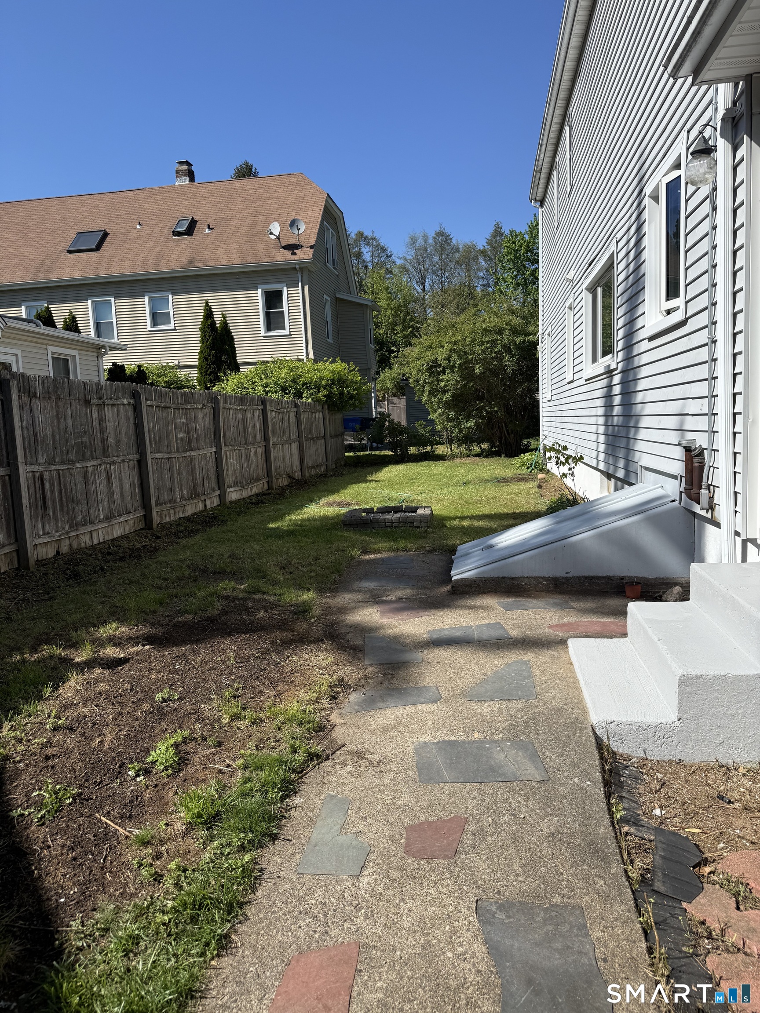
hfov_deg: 56.8
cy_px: 506
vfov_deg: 71.6
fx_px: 703
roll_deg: +3.1
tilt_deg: -4.2
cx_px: 380
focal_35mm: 24
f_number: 1.78
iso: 80
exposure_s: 1/4167
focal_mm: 6.76
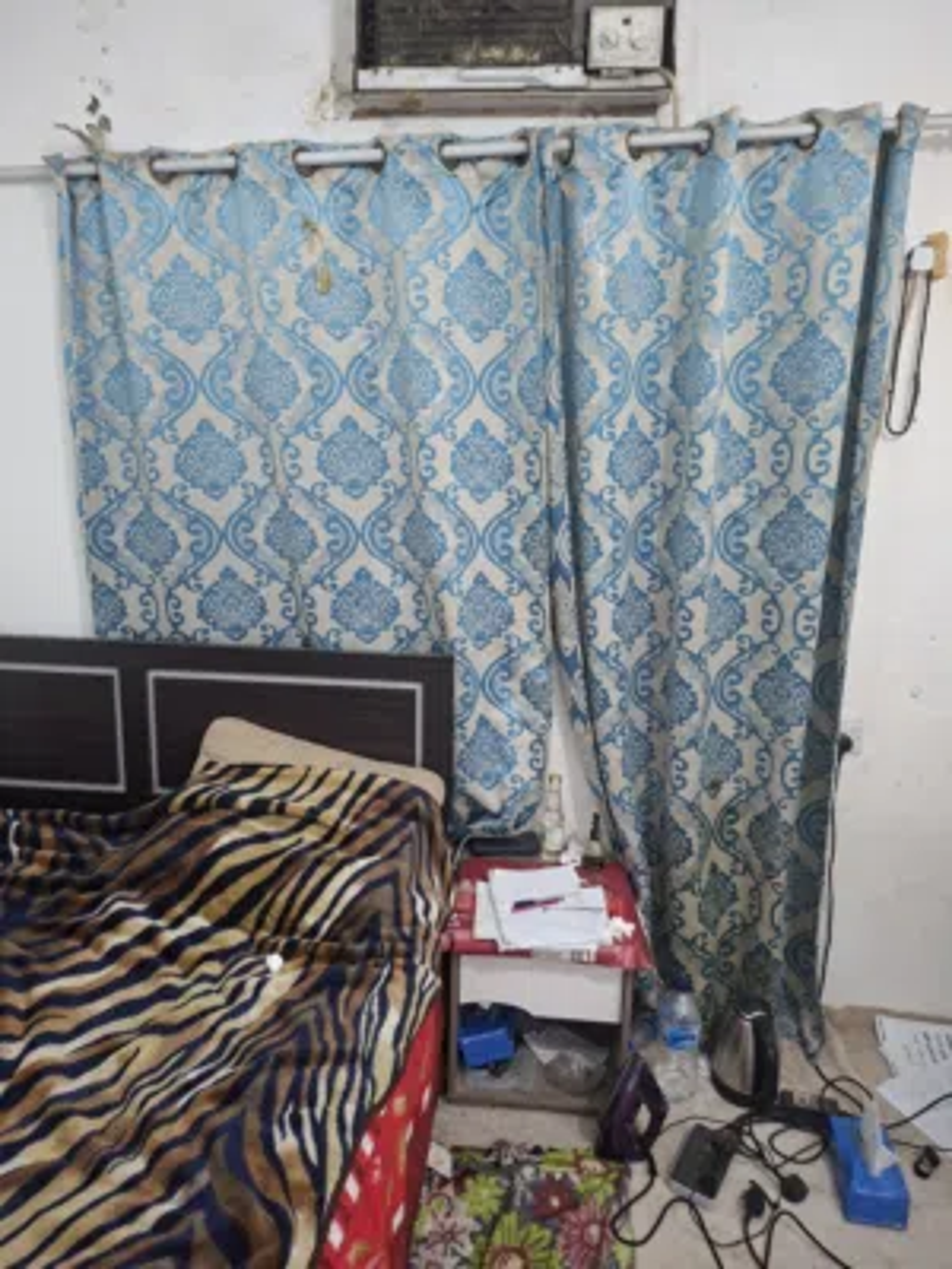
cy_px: 634
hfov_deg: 58.9
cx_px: 476
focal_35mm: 23
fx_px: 843
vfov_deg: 73.9
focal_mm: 5.54
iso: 400
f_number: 1.8
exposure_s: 1/25
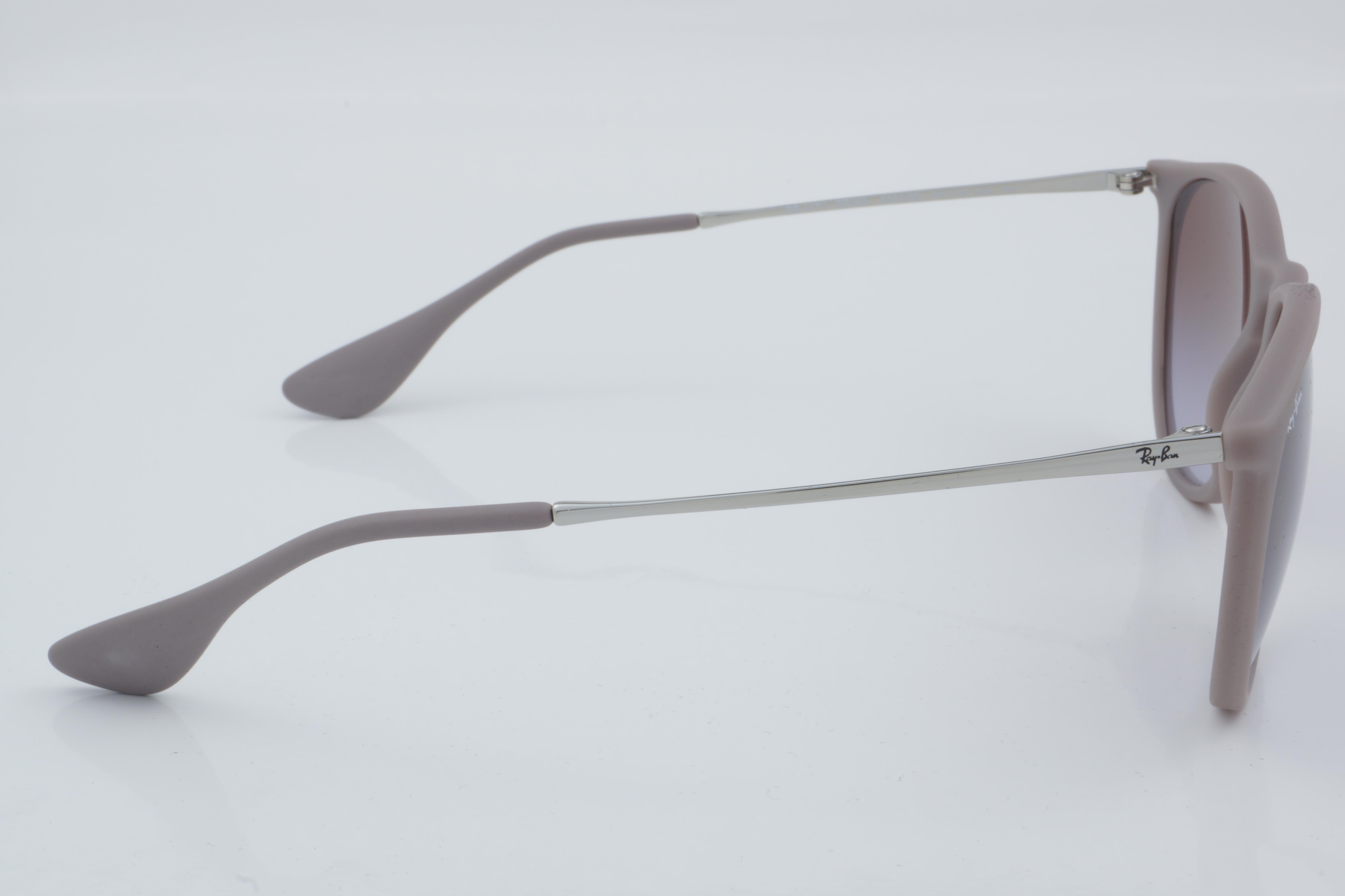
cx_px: 672
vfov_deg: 20.2
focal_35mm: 68
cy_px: 448
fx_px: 2522
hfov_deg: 29.9
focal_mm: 45
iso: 100
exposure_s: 1/4
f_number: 32
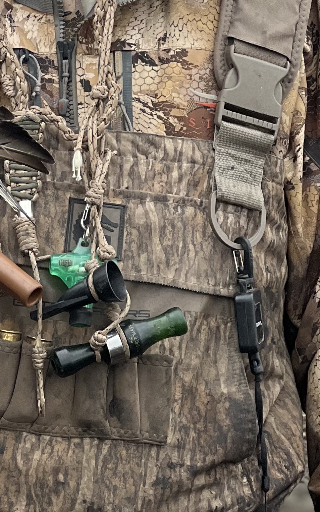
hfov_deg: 6.1
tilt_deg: -5.7
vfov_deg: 9.8
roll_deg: -2.2
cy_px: 144
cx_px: -59
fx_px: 2971
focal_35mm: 213
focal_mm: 9
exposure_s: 1/121
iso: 64
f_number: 2.8
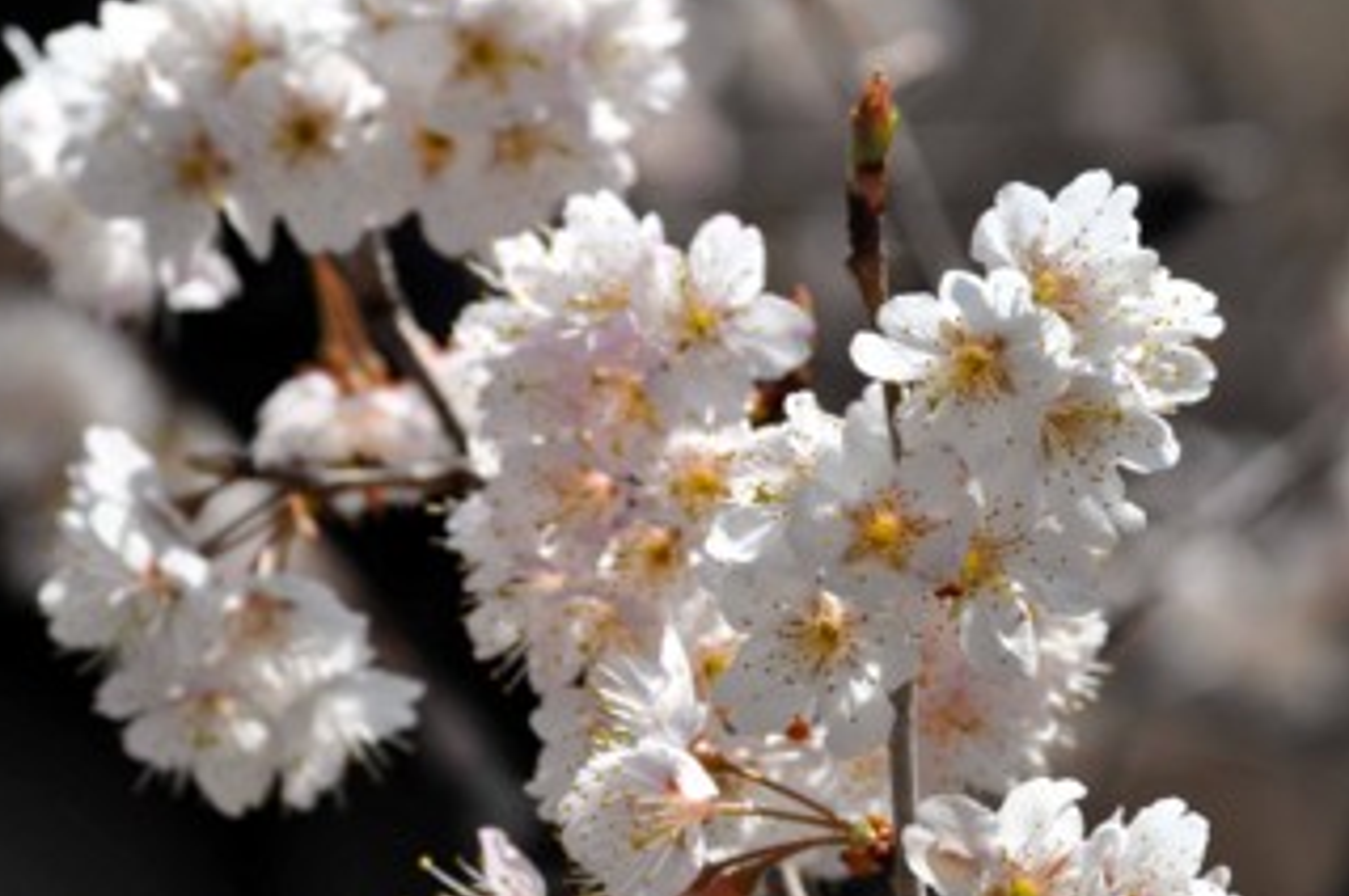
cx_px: 605
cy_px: 511
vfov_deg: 5.8
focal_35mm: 235
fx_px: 8797
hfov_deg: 8.8
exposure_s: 1/800
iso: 200
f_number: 7.1
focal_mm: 100
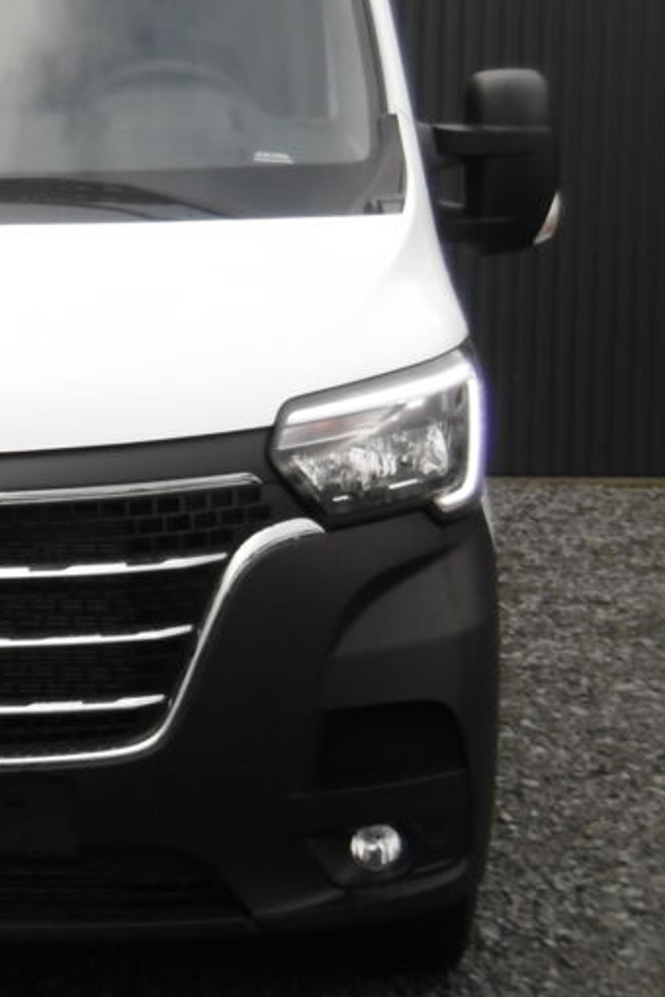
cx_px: -160
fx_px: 2881
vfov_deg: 19.6
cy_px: 364
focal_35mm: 104
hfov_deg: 12.8
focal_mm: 9.2
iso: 500
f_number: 4
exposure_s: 1/500
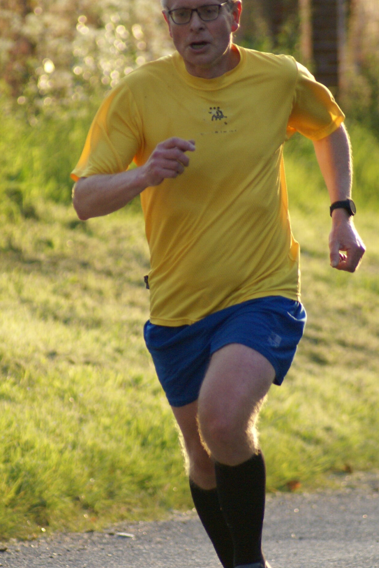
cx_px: 165
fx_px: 8104
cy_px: 308
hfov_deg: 2.7
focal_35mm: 514
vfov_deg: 4.0
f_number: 5.6
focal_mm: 250
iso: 640
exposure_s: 1/500
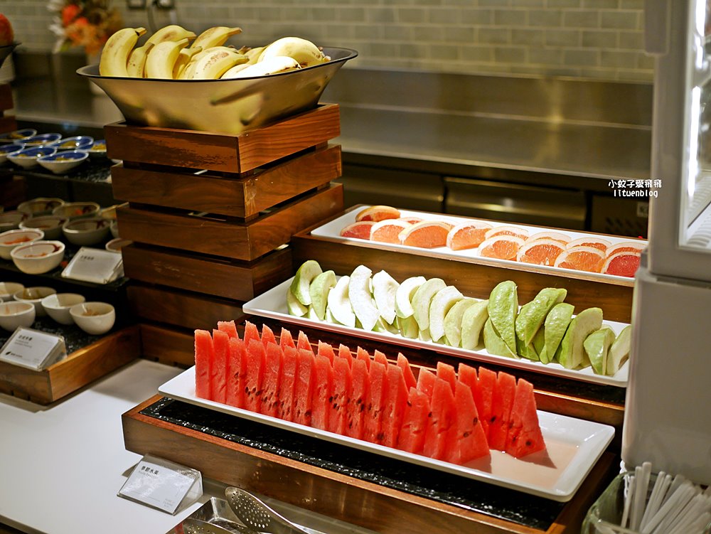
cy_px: 267
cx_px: 356
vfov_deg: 29.1
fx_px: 1027
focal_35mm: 50
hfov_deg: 38.2
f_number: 1.8
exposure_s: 1/60
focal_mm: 25
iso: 200
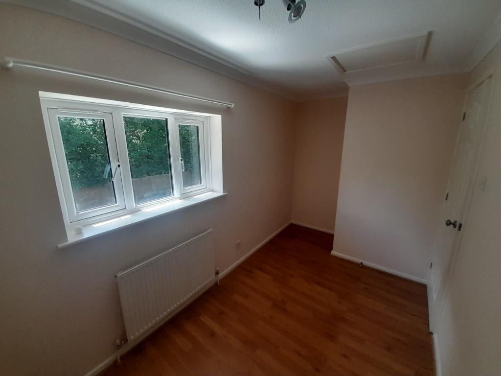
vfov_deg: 89.9
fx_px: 188
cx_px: 250
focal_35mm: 13
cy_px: 188
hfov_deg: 106.2
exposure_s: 1/100
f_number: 2.2
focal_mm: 1.13
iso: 80
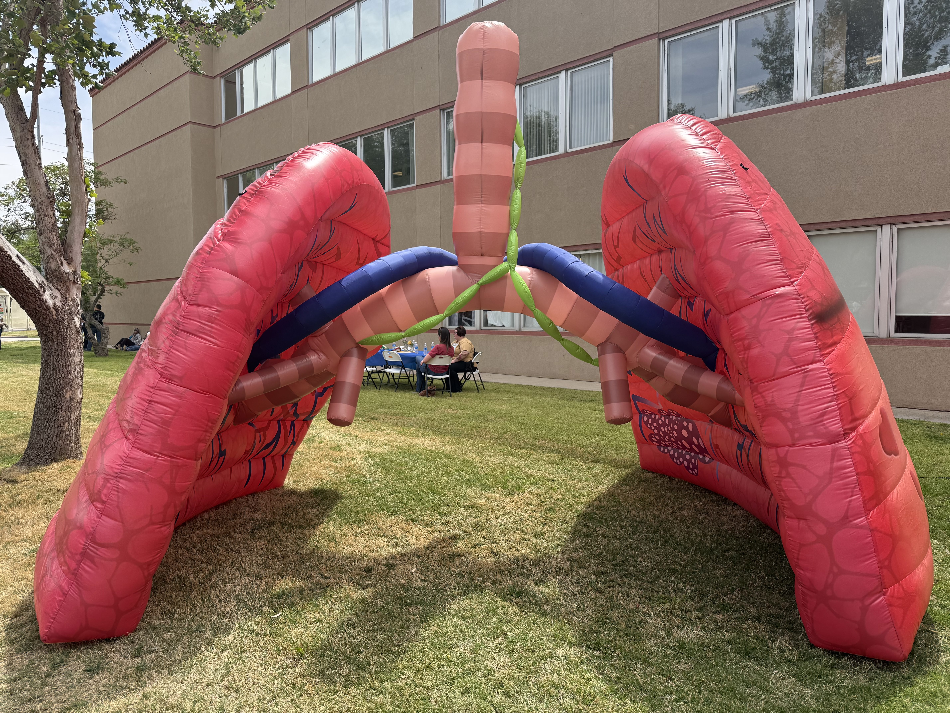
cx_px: 475
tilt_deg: -3.0
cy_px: 356
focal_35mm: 24
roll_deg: +0.4
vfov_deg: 56.8
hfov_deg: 71.6
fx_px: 659
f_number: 1.78
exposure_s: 1/2169
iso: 100
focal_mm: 6.76
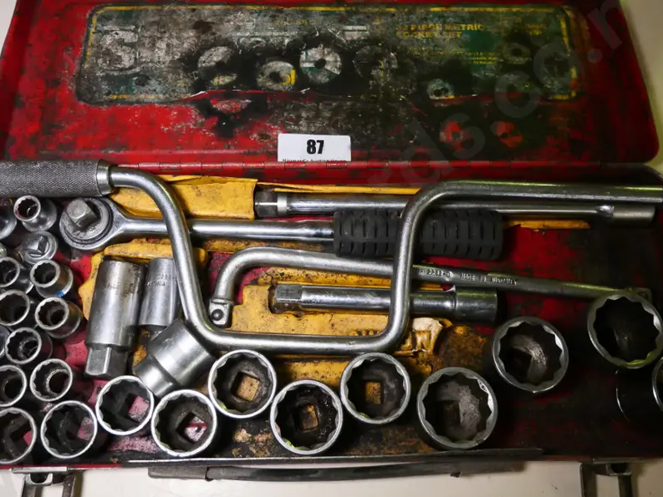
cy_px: 237
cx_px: 325
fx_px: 594
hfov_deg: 58.3
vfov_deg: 45.4
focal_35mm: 31
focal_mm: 12
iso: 3200
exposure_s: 1/640
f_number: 3.5
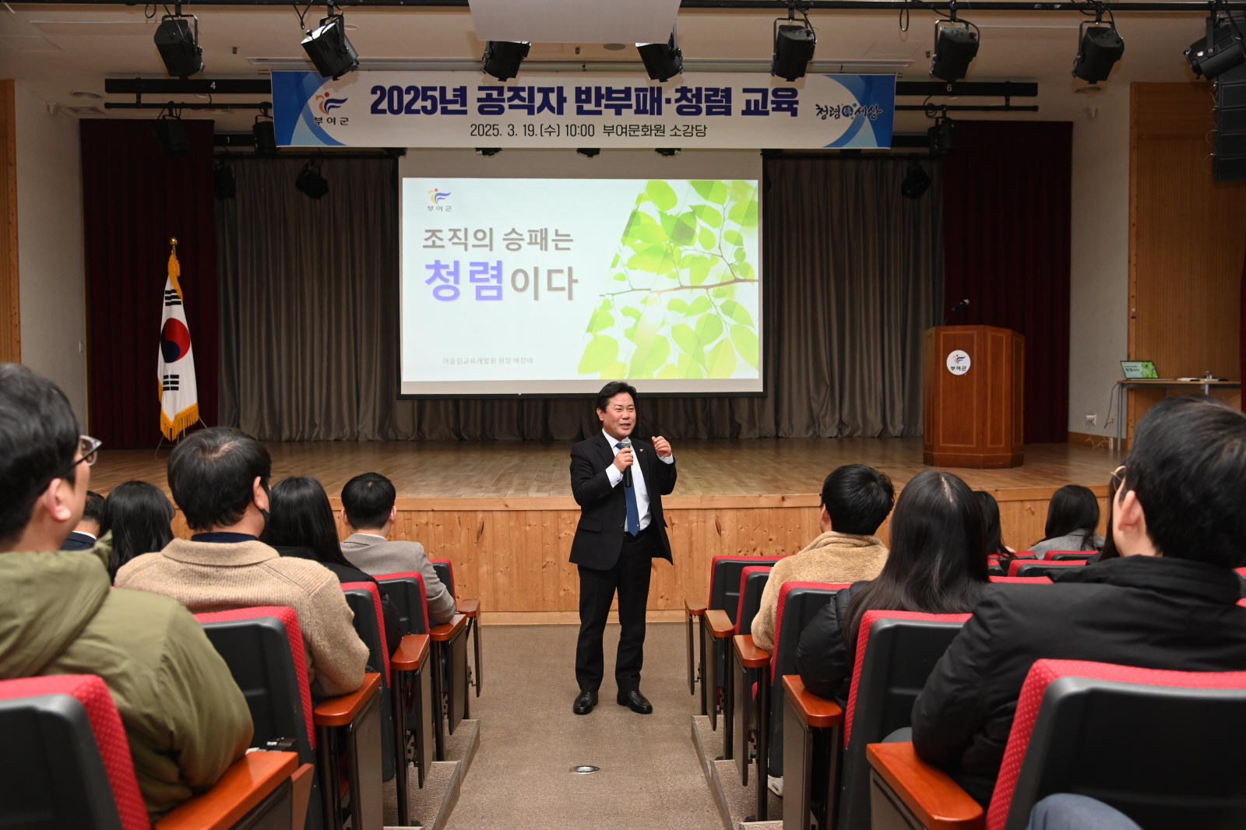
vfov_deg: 41.1
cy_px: 415
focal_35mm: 32
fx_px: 1107
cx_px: 623
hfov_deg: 58.7
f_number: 4
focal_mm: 32
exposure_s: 1/200
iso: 1250
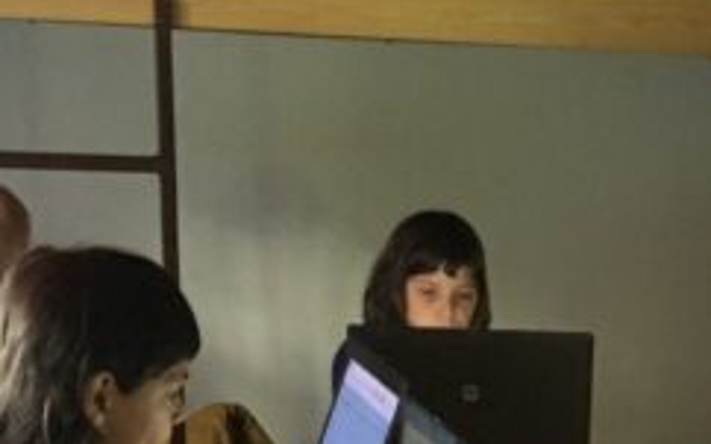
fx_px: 2518
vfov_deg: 9.6
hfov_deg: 15.4
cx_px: 893
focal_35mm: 130
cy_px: 759
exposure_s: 1/17
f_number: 2.2
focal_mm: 4.15
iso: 200
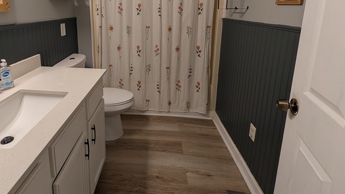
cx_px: 134
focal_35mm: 18
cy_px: 42
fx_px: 165
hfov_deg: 91.1
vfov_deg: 57.0
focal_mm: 2.02
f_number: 1.7
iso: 107
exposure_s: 1/60
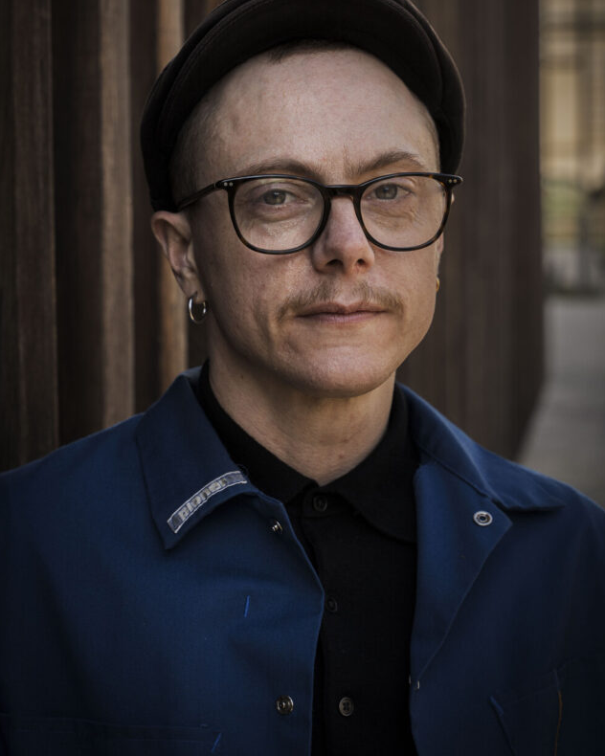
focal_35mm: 84
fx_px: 1880
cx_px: 310
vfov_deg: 22.7
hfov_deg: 18.3
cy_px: 281
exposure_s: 1/200
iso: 100
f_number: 6.3
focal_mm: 69
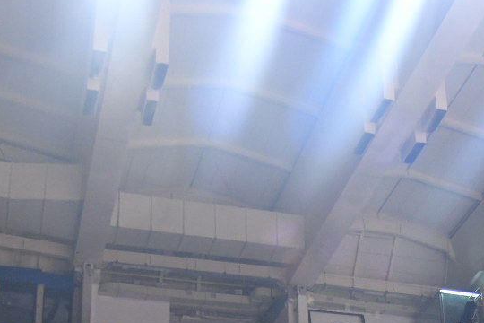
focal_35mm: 72
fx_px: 968
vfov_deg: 17.7
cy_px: 417
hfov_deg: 27.8
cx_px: 350
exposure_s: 1/400
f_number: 4
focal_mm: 24
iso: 3200
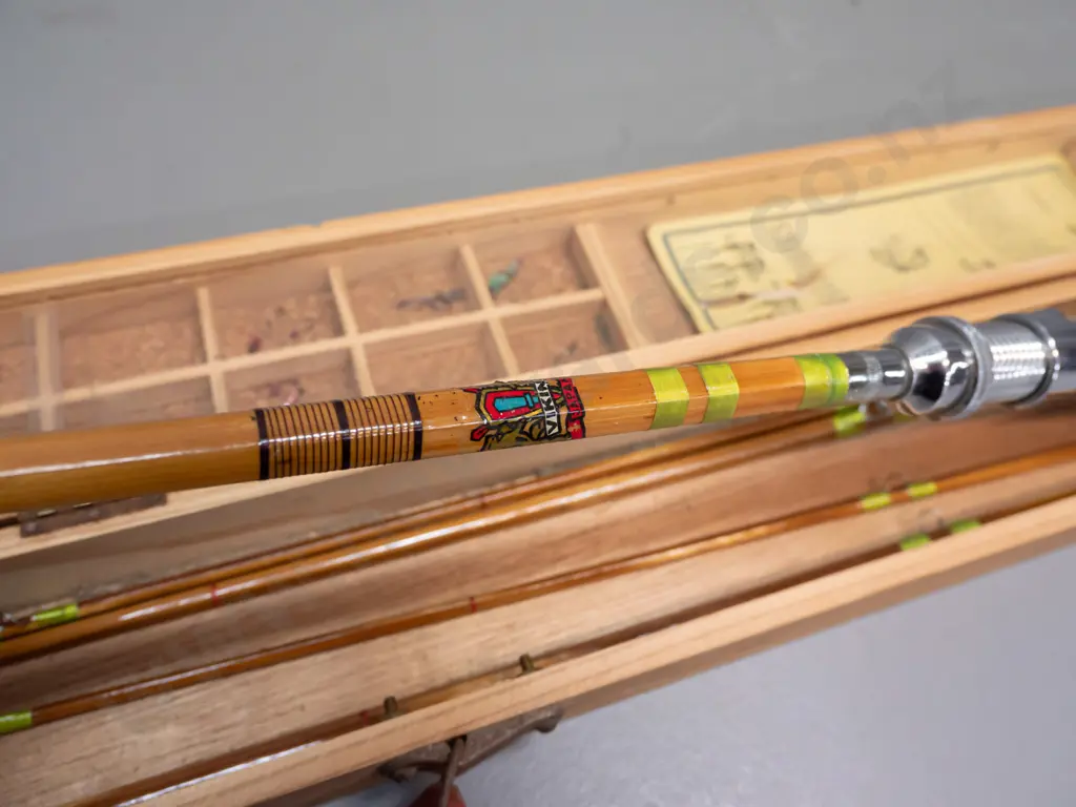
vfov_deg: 53.1
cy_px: 404
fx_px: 808
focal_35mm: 26
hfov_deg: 67.3
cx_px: 538
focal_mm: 13
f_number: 5
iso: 2500
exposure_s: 1/160
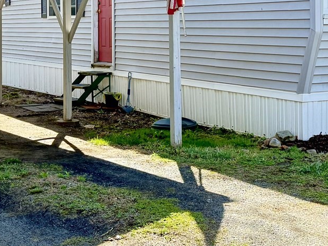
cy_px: 23
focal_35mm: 79
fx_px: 749
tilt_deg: -0.1
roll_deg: +0.3
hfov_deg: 24.7
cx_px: 178
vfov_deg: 18.4
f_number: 1.78
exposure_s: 1/805
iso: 100
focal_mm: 6.76
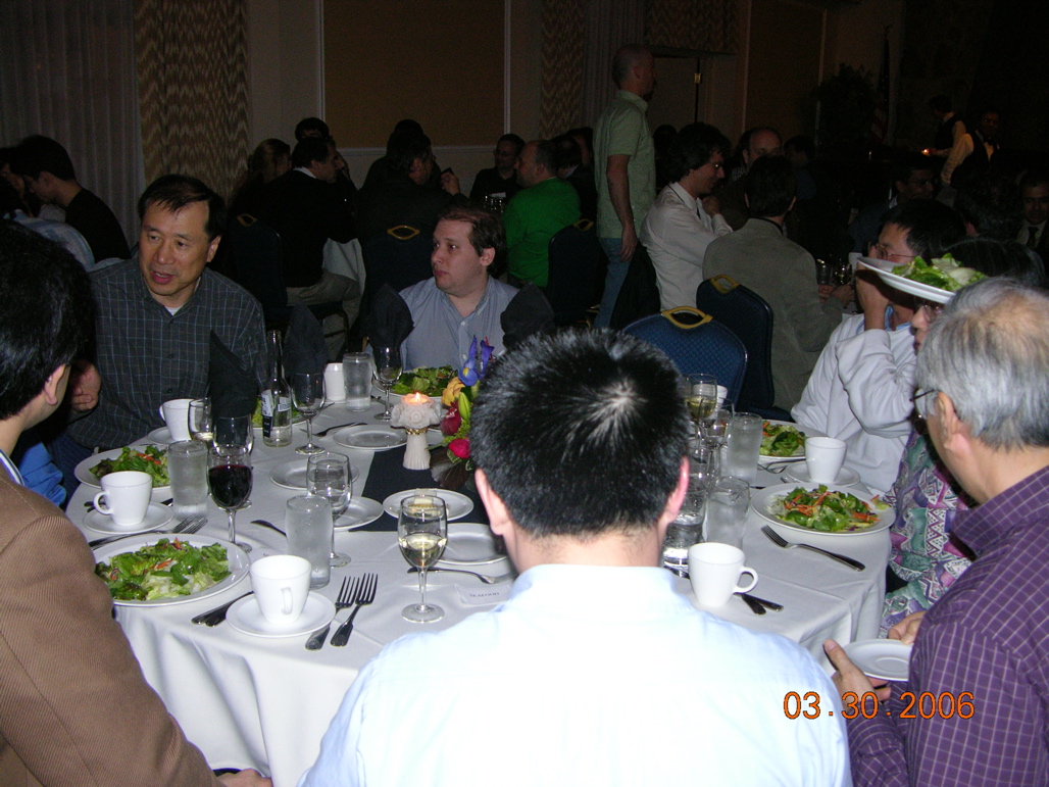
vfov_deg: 40.7
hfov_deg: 52.6
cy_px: 394
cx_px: 524
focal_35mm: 35
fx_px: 1061
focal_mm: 9
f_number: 2.8
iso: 200
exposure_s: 1/60.1
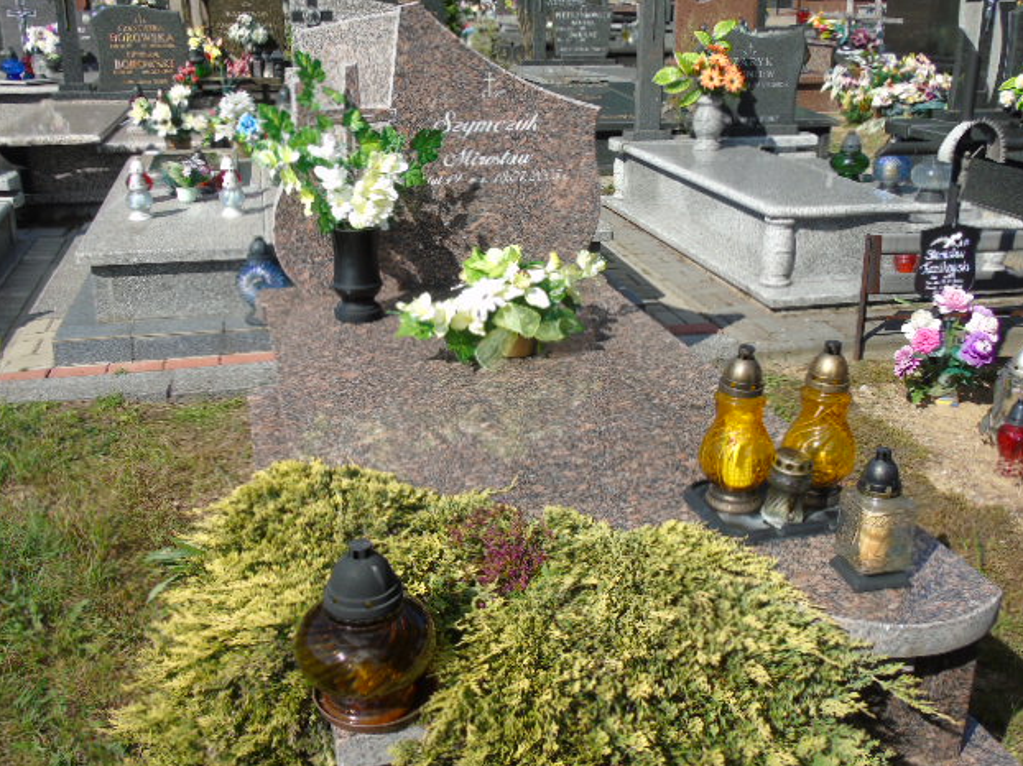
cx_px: 518
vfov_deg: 40.7
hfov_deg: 52.6
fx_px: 1034
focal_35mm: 35
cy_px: 380
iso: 80
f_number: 3.8
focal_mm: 6.1
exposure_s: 1/640
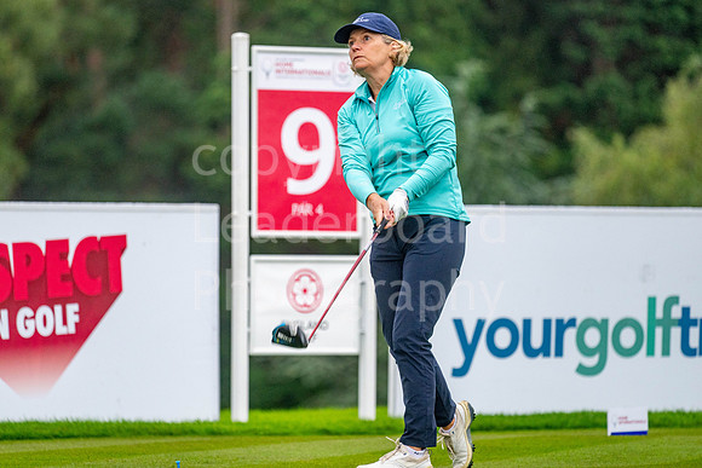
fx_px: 6195
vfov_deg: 4.3
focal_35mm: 318
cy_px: 220
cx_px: 330
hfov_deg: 6.5
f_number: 4.5
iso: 1000
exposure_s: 1/320
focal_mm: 300
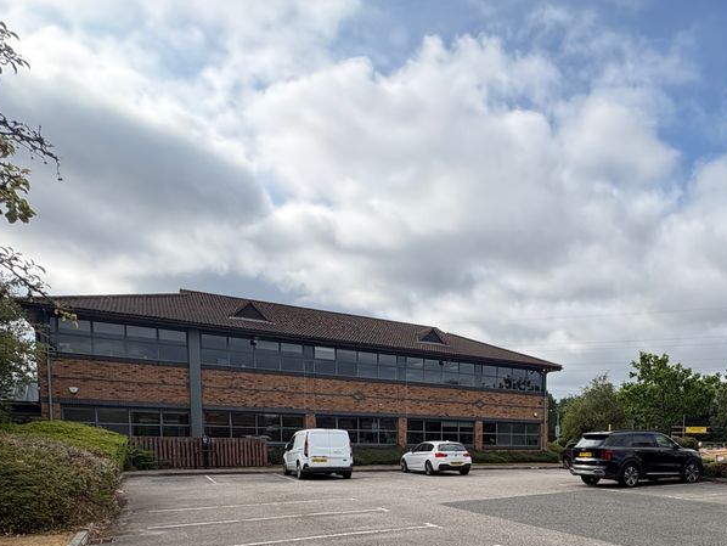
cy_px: 486
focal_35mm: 26
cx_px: 541
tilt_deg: -4.2
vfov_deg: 47.9
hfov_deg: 63.5
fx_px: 546
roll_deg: -0.9
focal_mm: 2.22
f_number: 2.2
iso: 50
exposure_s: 1/1420
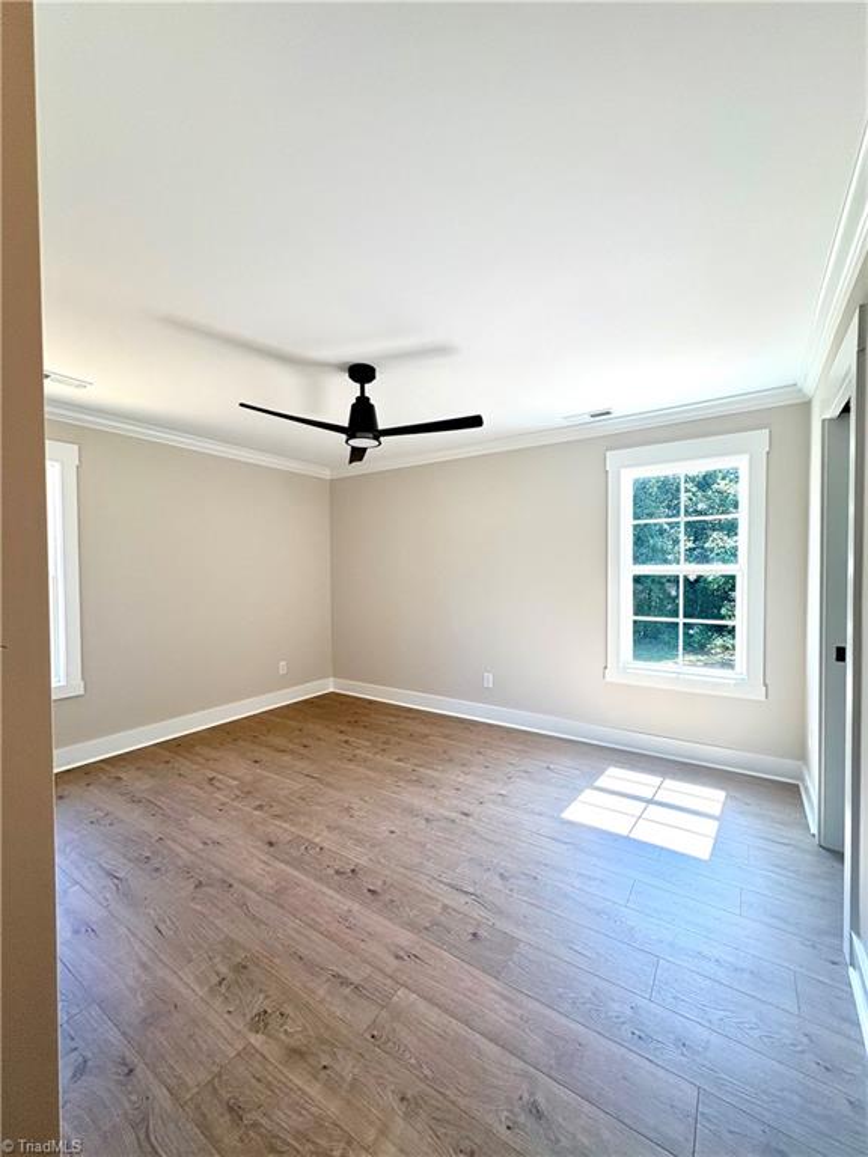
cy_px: 578
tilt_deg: -0.5
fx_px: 468
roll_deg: +0.4
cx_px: 434
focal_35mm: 14
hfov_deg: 85.7
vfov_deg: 102.1
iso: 64
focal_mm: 2.22
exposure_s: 1/120
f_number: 2.2
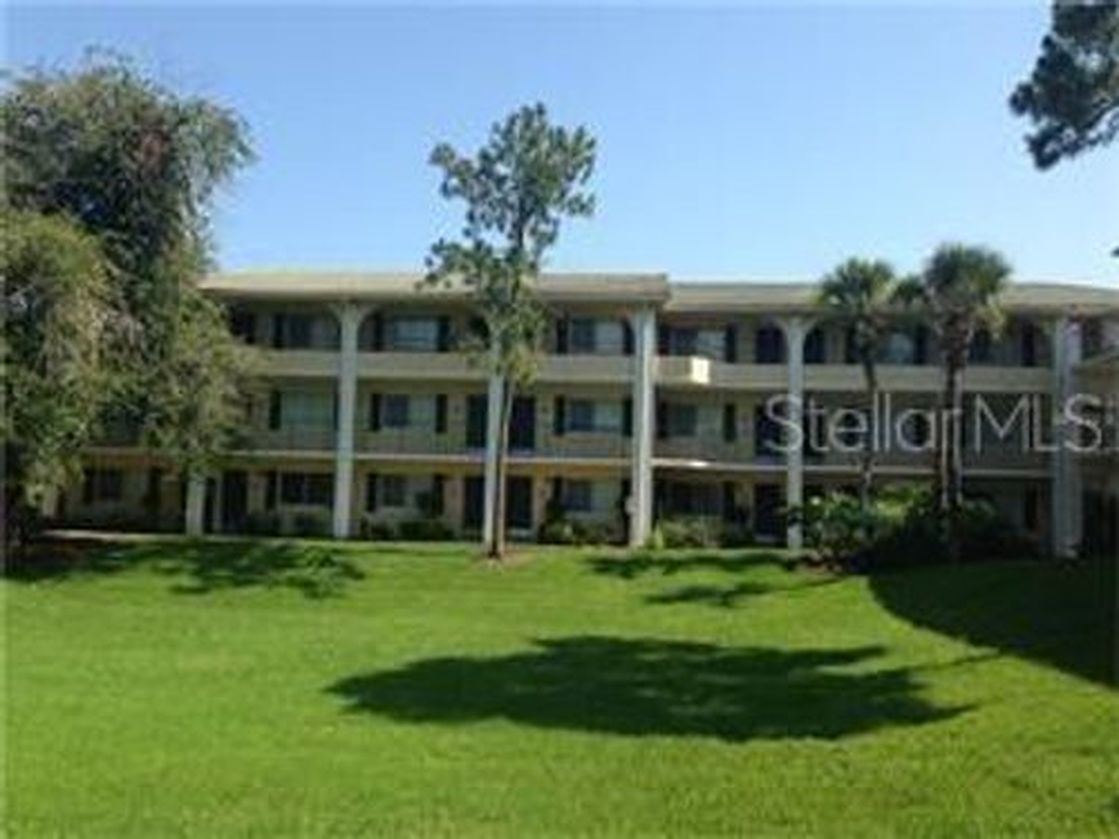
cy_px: 420
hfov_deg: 55.4
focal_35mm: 33
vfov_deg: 42.9
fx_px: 1067
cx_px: 560
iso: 50
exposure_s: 1/1004
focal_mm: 4.13
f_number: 2.4
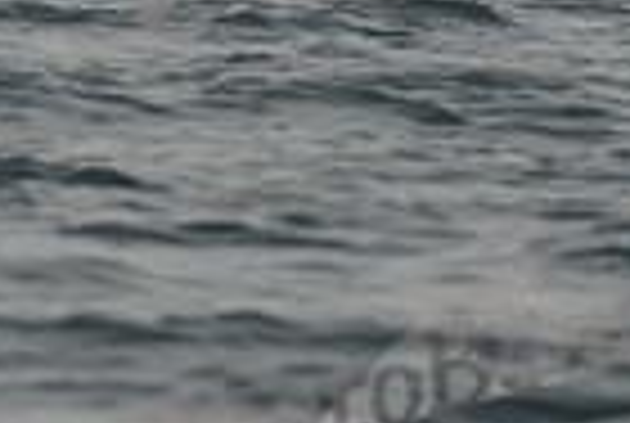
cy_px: -254
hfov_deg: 1.2
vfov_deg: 0.8
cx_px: -90
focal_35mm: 1655
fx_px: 29024
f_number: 9
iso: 250
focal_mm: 400
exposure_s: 1/640
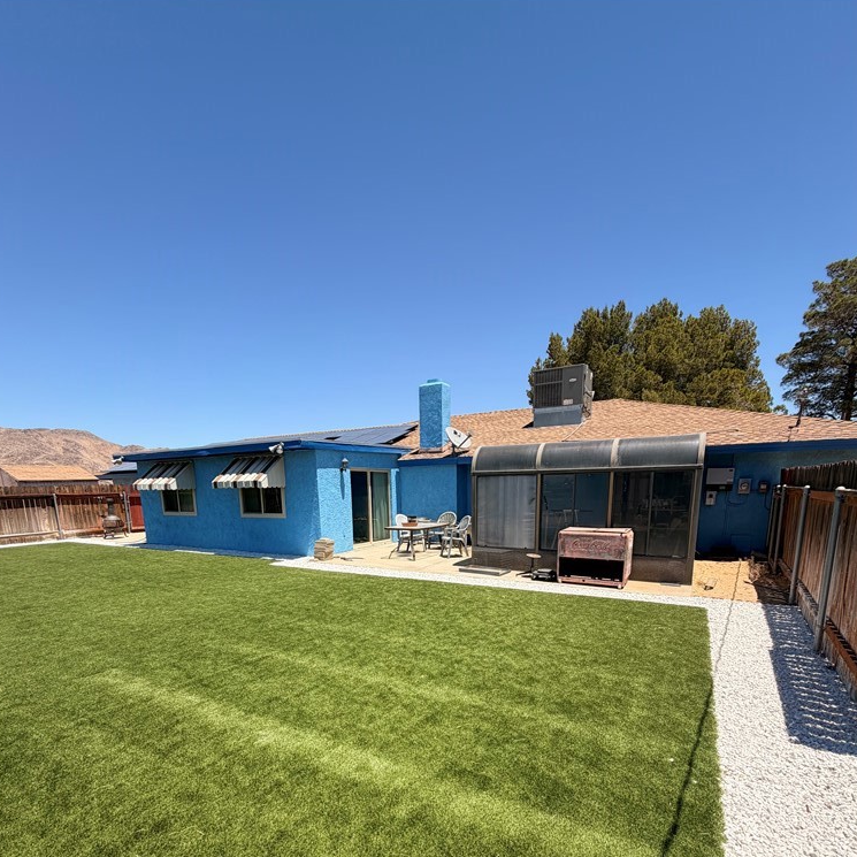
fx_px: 476
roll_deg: -0.2
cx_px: 427
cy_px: 581
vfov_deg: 80.8
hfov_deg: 84.0
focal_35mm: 17
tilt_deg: -10.4
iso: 25
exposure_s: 1/770
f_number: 2.2
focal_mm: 2.22
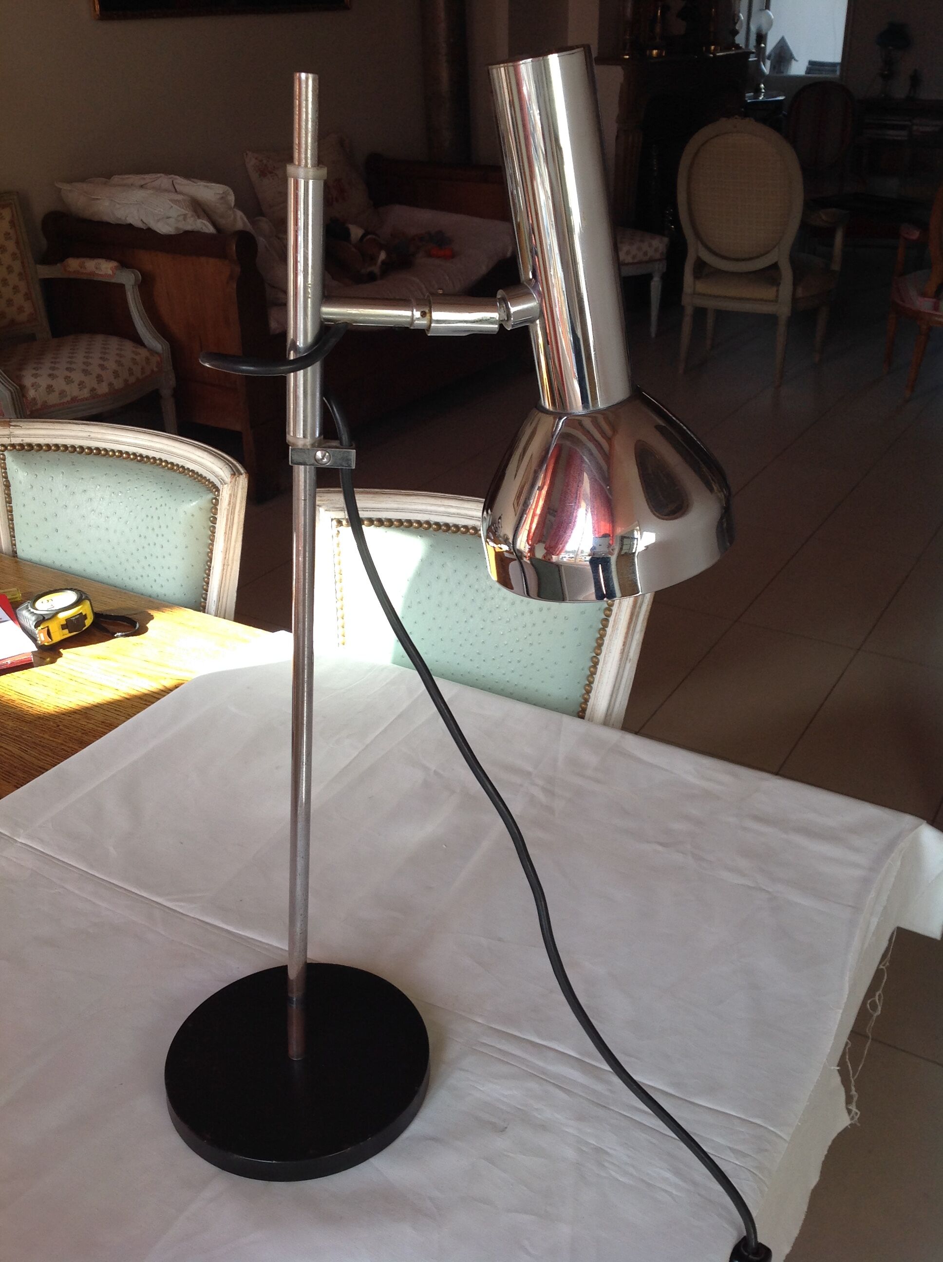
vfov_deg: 52.7
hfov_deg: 40.6
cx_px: 472
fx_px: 1275
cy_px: 631
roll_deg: +2.4
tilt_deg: -27.0
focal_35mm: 35
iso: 64
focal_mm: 4.28
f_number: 2.4
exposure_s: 1/120
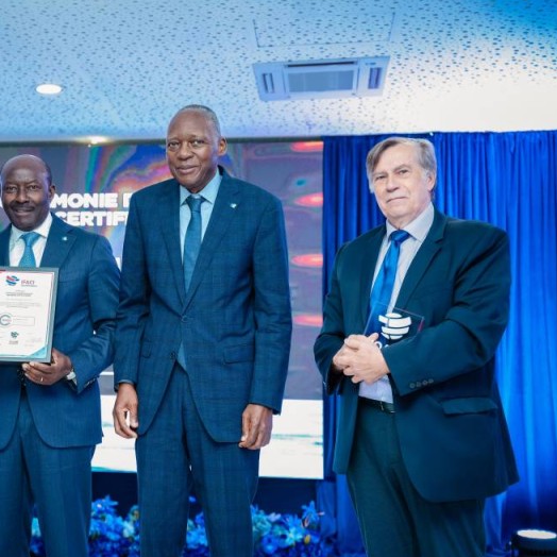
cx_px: 136
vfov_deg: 29.5
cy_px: 282
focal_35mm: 58
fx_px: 1057
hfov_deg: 29.1
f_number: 2.8
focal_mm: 44.8
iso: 1000
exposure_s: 1/160
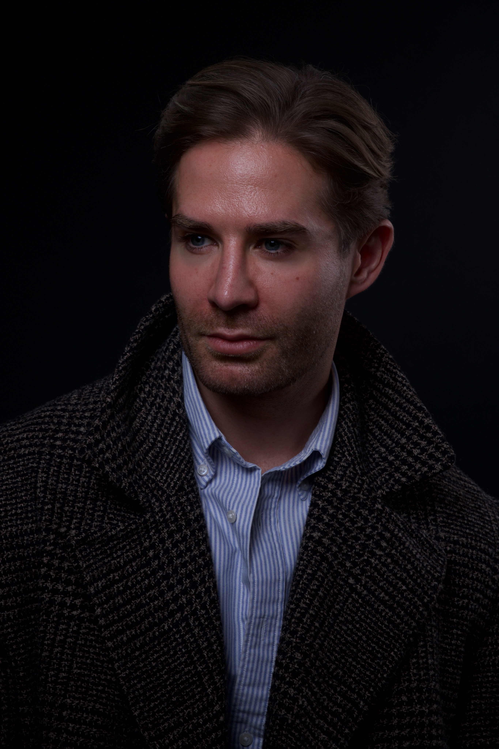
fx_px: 1767
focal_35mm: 85
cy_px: 374
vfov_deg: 23.9
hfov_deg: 16.1
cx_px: 250
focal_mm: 85
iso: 200
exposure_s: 1/160
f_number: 14
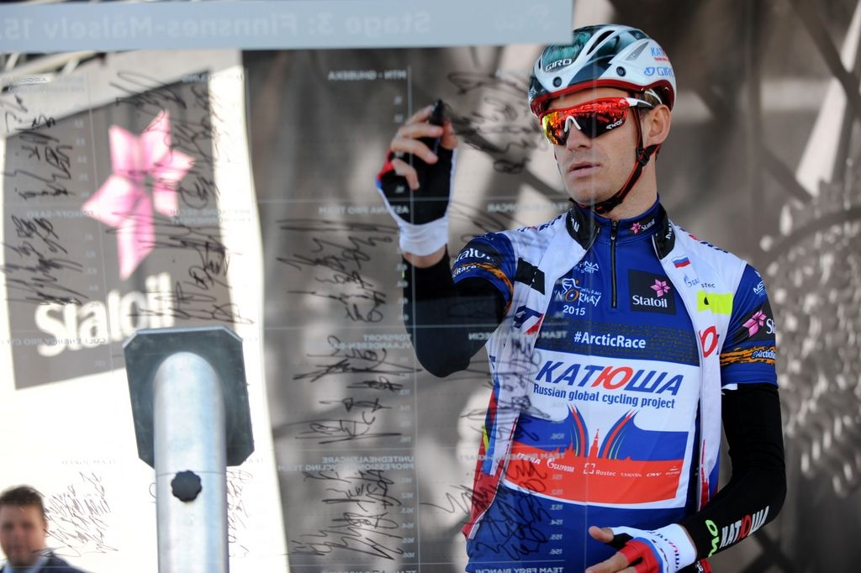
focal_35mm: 80
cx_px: 430
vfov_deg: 17.1
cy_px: 286
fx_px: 1913
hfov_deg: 25.4
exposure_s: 1/800
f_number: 3.2
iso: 400
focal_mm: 80
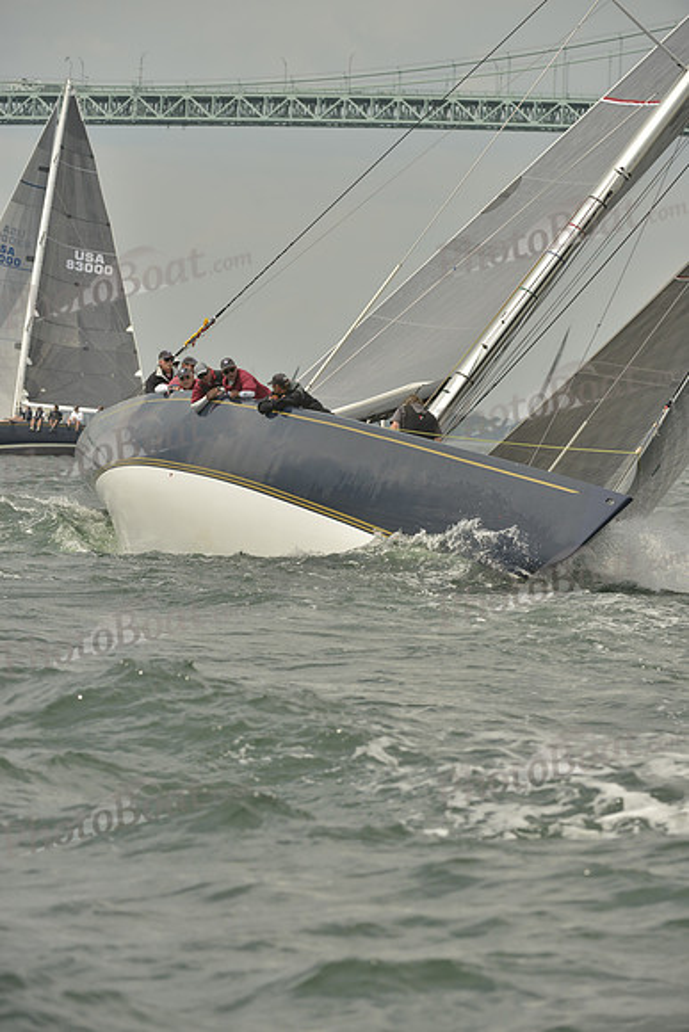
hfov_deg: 6.9
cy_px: 516
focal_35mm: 200
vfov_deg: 10.3
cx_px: 344
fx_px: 5738
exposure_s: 1/1250
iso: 280
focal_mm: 200
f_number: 8
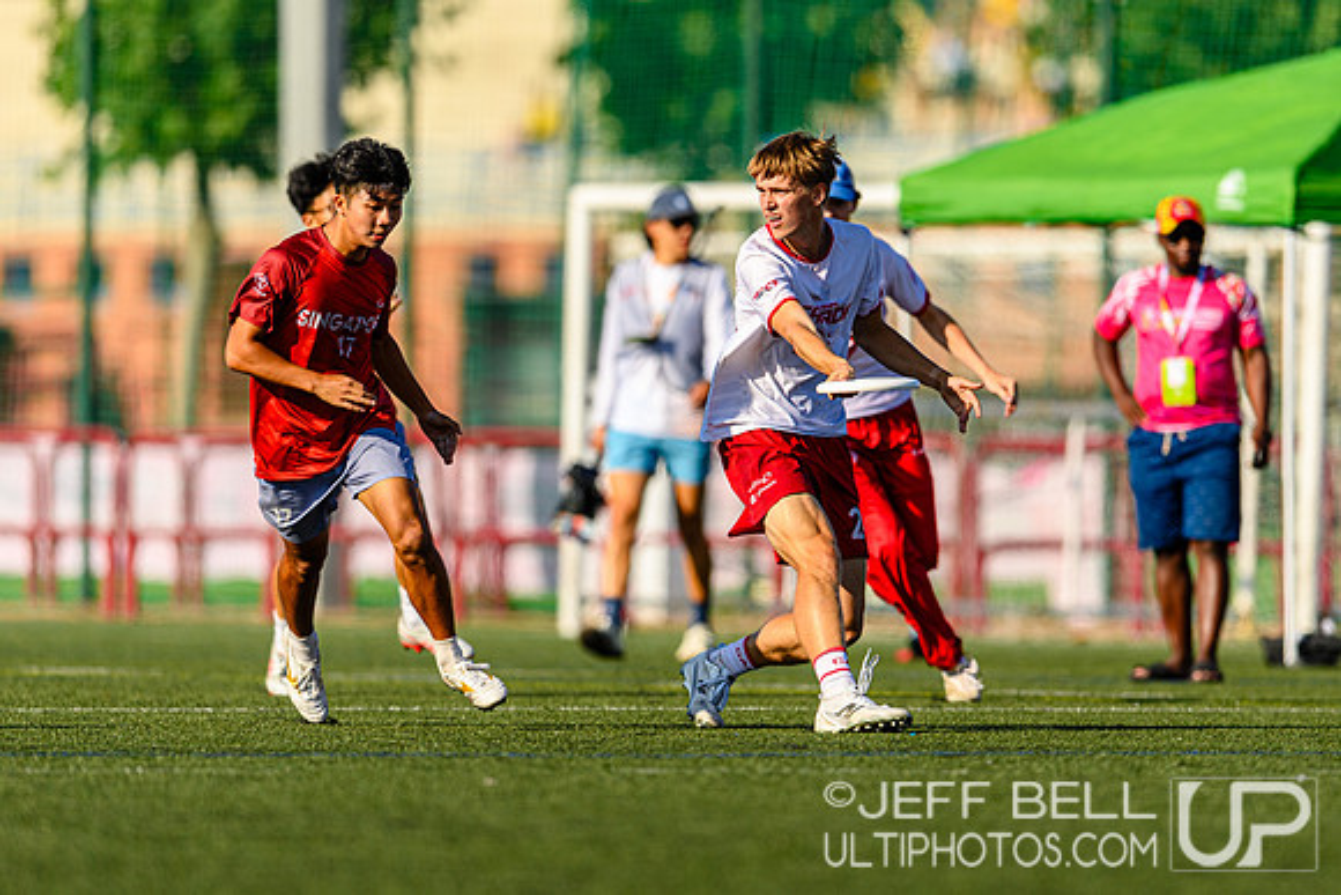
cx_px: 788
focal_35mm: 551
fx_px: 20520
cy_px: 408
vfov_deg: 2.5
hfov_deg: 3.7
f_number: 3.2
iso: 100
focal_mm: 400
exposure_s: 1/1600
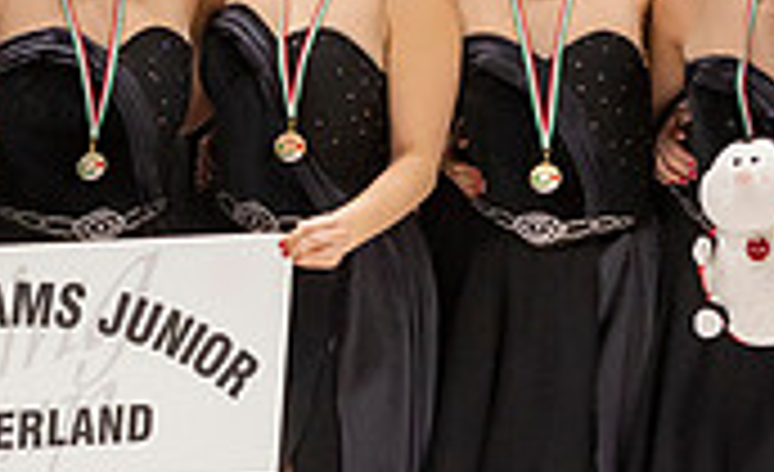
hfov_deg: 5.6
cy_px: 54
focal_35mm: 375
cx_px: 121
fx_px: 7859
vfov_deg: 3.4
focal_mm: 70
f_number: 4.5
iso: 800
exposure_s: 1/125
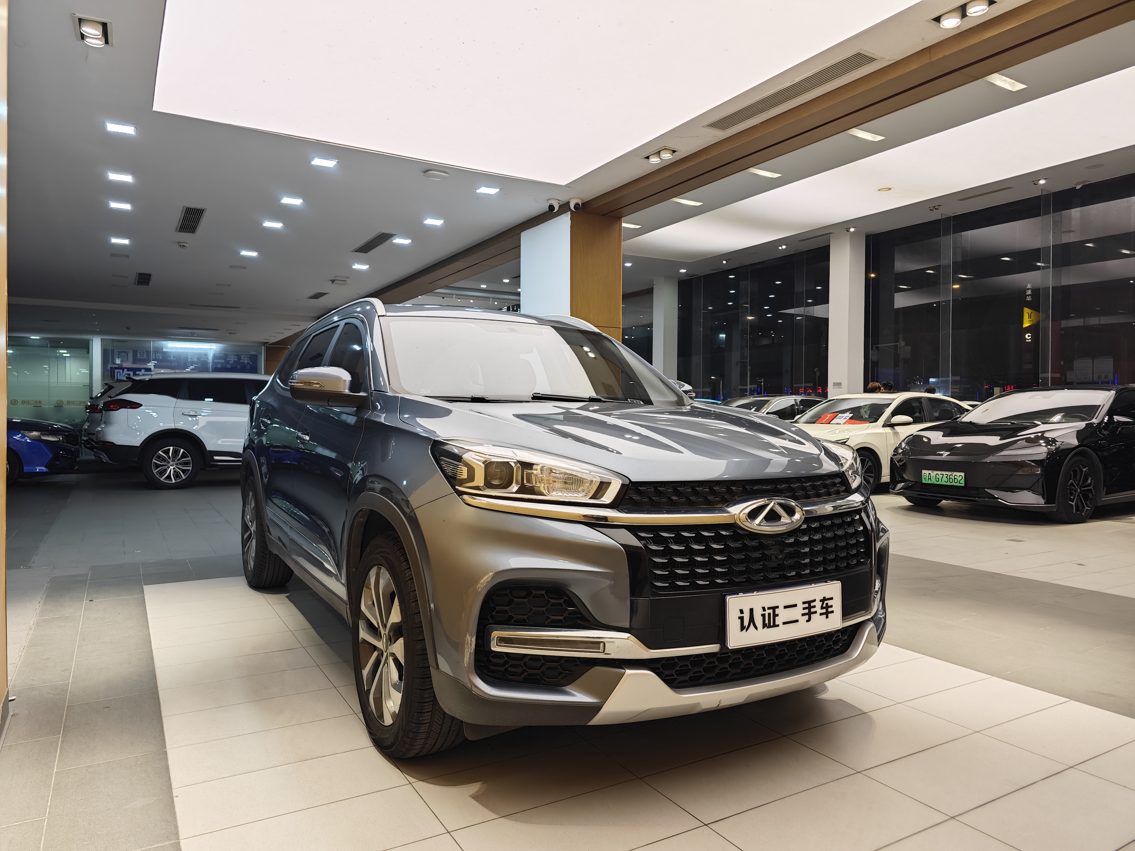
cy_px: 426
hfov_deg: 73.9
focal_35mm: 23
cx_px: 568
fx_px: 754
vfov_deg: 58.9
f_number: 1.9
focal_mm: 8.7
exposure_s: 1/100
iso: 400
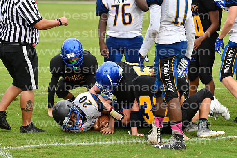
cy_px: 79
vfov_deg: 6.5
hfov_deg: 9.8
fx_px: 1383
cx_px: 118
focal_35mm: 210
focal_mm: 140
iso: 800
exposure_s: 1/2000
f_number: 3.5
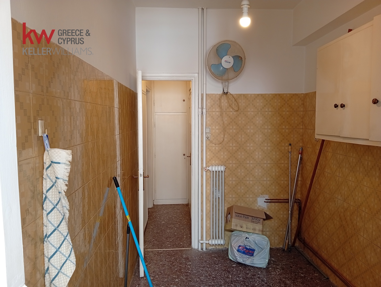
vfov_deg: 53.2
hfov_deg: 67.2
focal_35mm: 26
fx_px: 287
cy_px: 144
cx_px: 190
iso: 142
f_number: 1.8
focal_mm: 3.96
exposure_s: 1/50
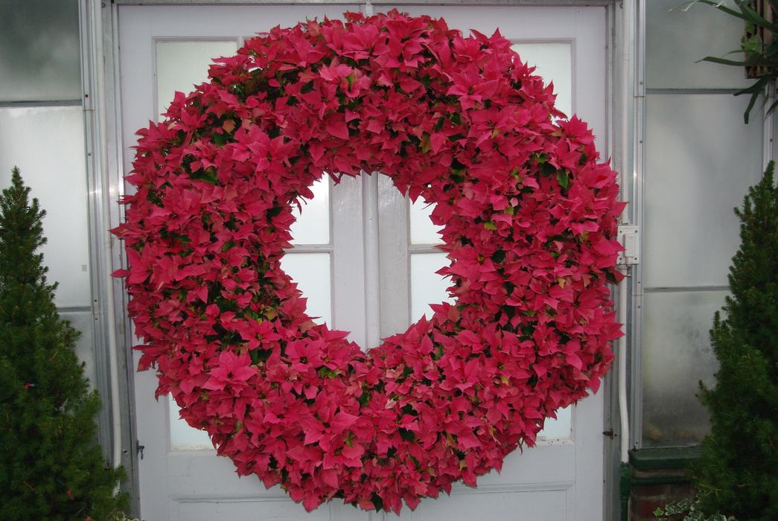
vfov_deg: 34.3
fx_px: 844
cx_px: 389
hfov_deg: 49.5
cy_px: 260
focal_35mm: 39
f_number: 4
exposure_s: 1/45
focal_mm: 26
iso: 800
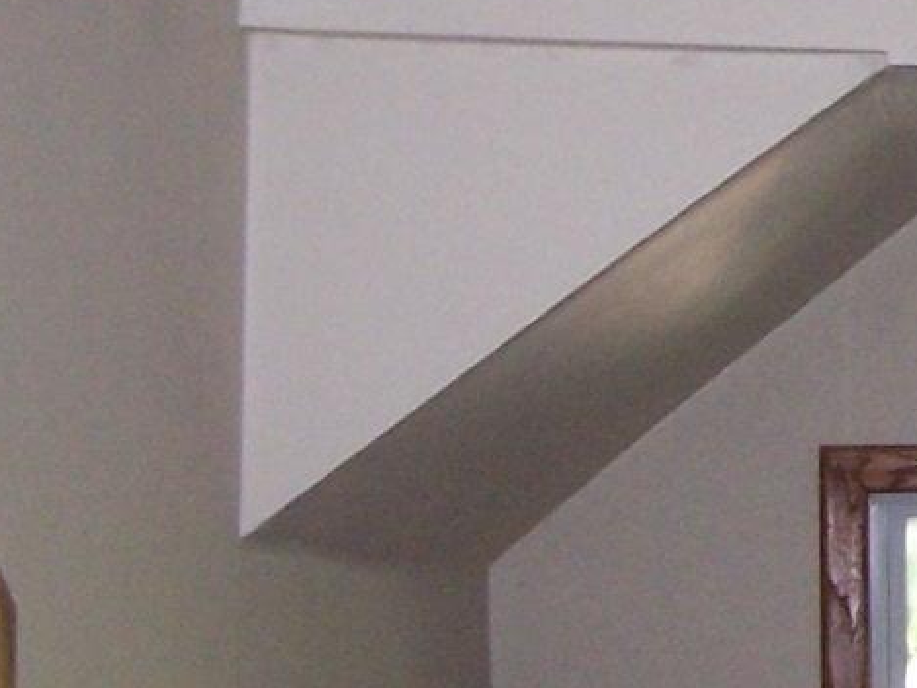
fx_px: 4399
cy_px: -61
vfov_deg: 8.9
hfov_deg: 11.3
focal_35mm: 166
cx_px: 1447
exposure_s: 1/60
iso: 140
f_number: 2.8
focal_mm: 6.3
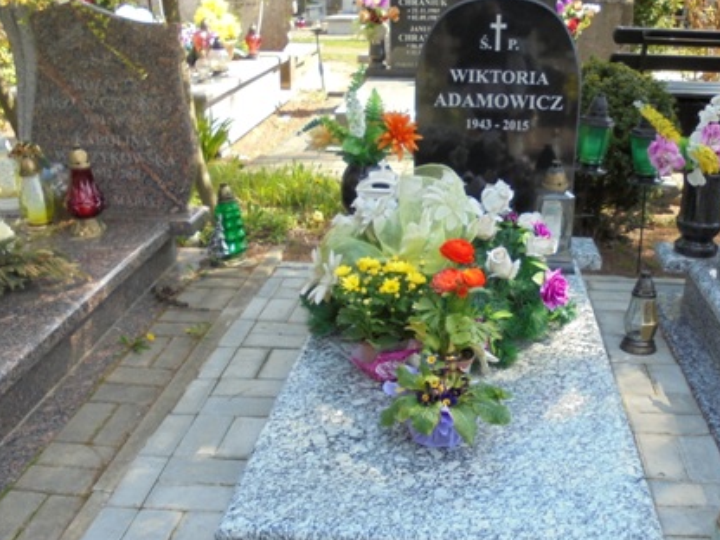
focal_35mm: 40
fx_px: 832
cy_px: 336
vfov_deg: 35.8
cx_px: 426
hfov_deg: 46.6
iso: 100
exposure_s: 1/200
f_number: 3.5
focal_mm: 4.6
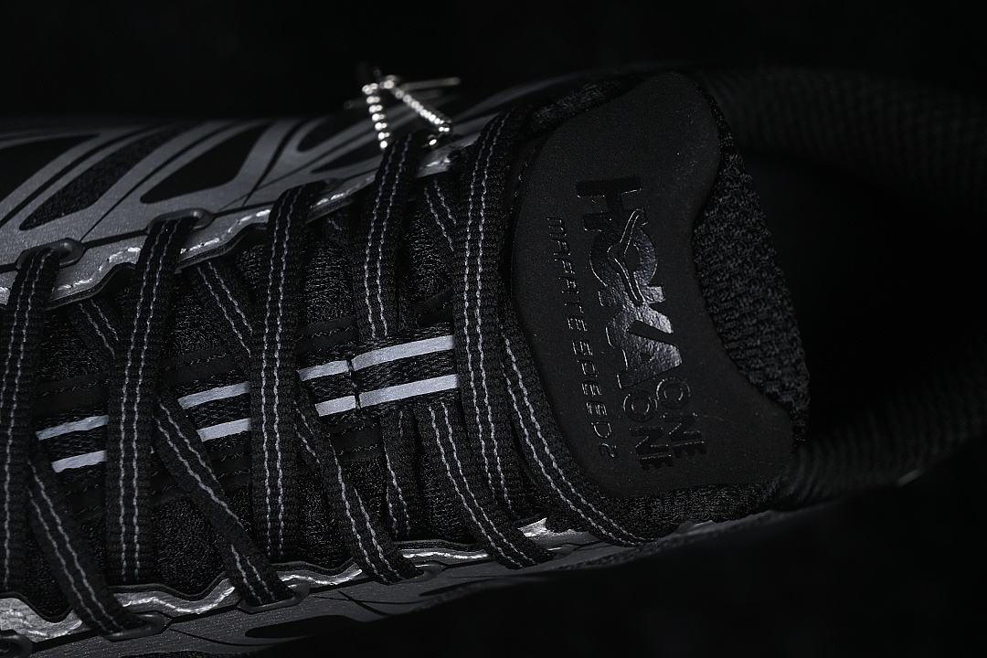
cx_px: 494
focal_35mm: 75
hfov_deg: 27.0
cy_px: 329
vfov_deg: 18.2
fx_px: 2056
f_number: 6.3
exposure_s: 1/60
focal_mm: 50
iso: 160
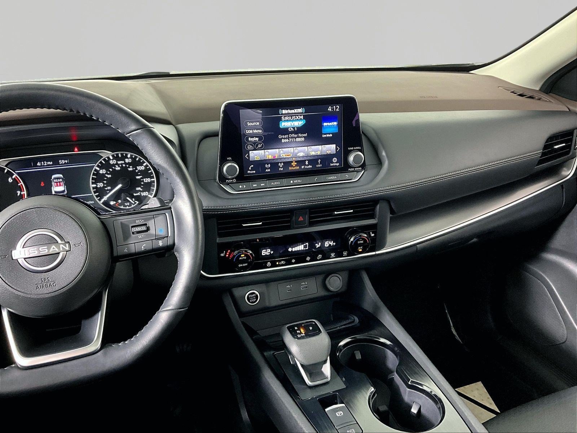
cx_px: 288
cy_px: 216
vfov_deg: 48.2
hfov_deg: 61.7
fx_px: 483
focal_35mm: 29
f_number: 1.8
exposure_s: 1/60
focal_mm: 3
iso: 250
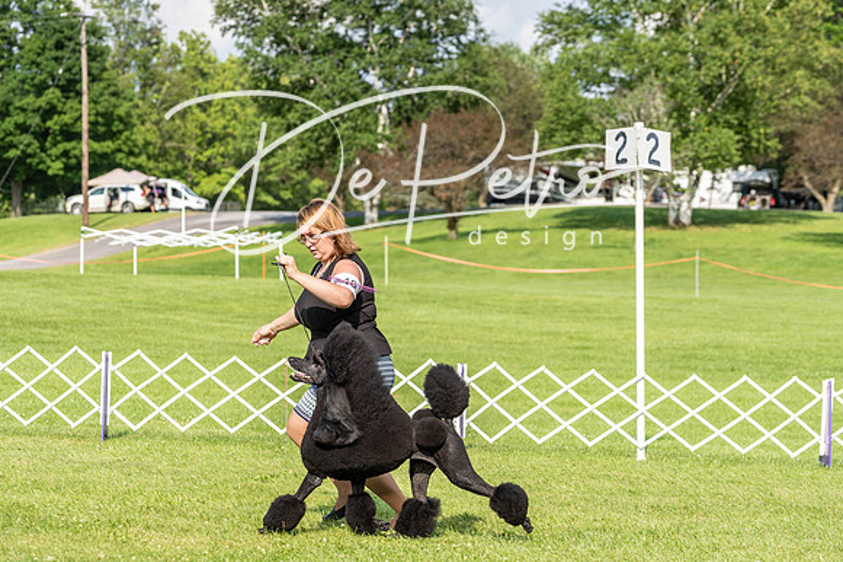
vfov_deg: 12.5
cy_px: 281
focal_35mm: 110
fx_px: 2576
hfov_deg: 18.6
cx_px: 422
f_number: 5.6
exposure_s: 1/1000
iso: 320
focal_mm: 110
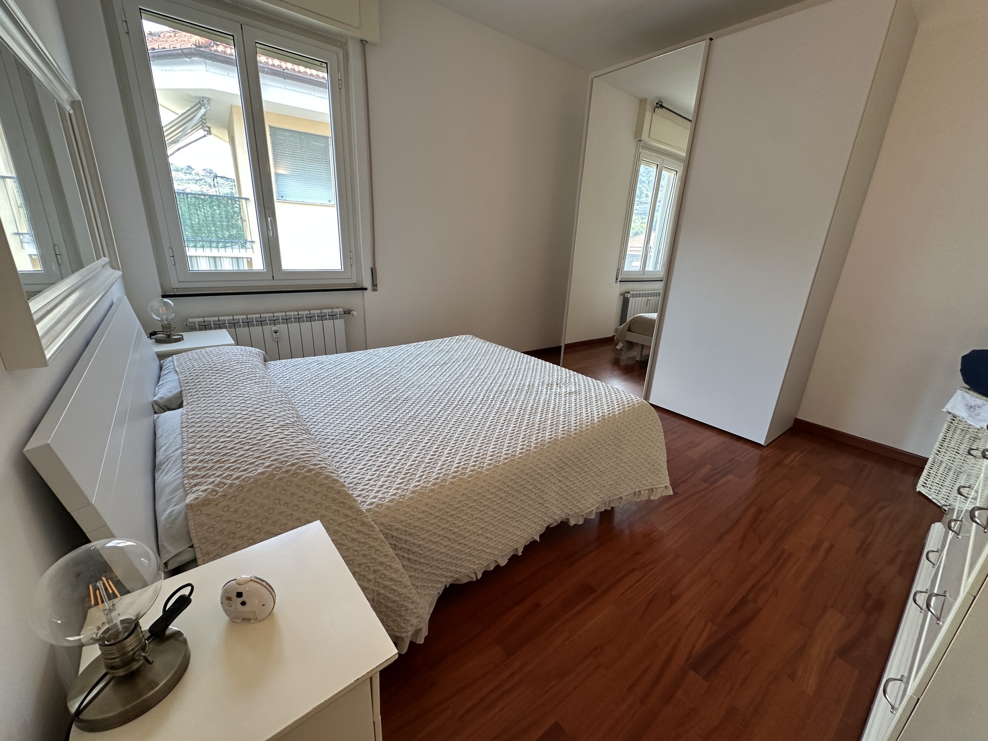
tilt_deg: -17.1
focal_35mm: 14
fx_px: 400
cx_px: 494
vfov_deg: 85.7
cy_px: 370
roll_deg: -3.0
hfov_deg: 102.1
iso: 160
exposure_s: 1/100
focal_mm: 2.22
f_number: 2.2
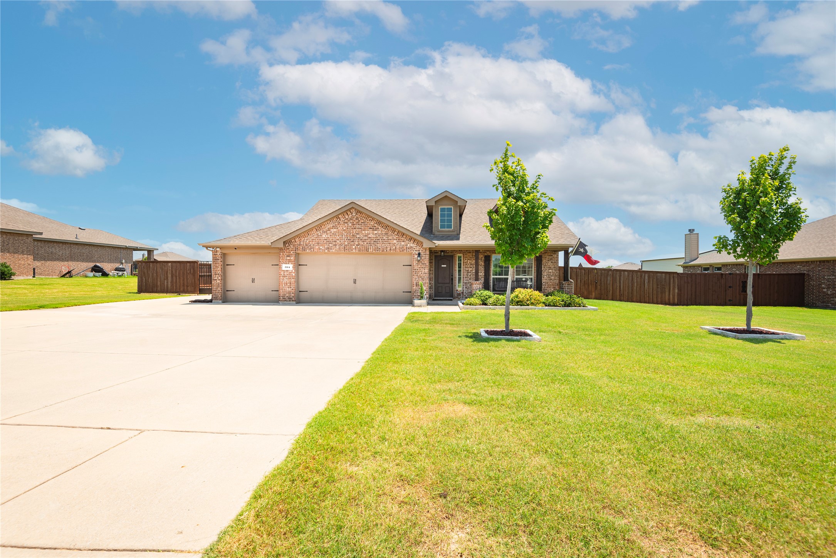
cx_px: 418
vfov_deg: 73.8
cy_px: 279
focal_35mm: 16
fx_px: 372
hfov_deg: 96.7
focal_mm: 16
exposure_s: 1/250
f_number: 7.1
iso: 100
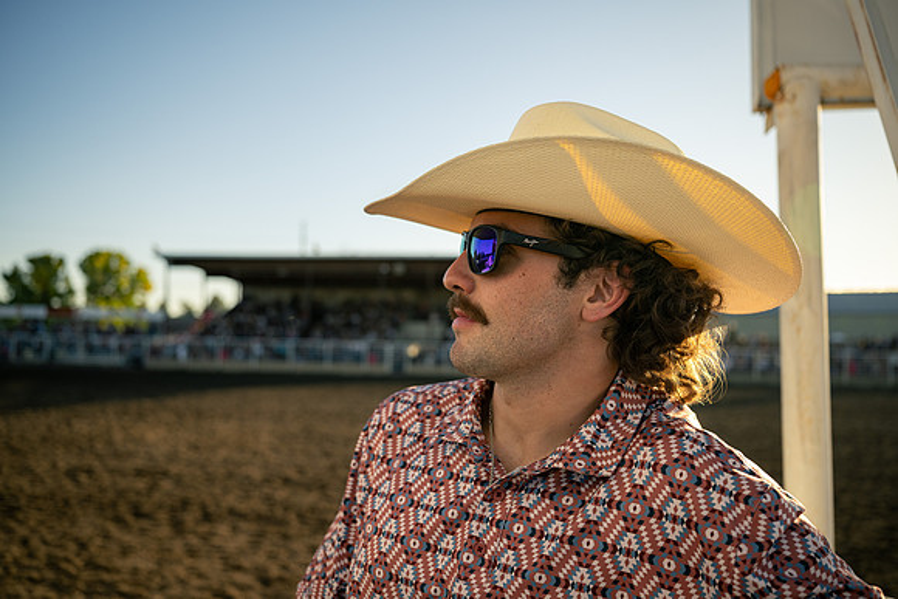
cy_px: 298
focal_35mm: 31
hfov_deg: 60.4
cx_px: 452
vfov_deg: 42.5
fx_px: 771
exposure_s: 1/1250
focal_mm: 29
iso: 160
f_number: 2.8
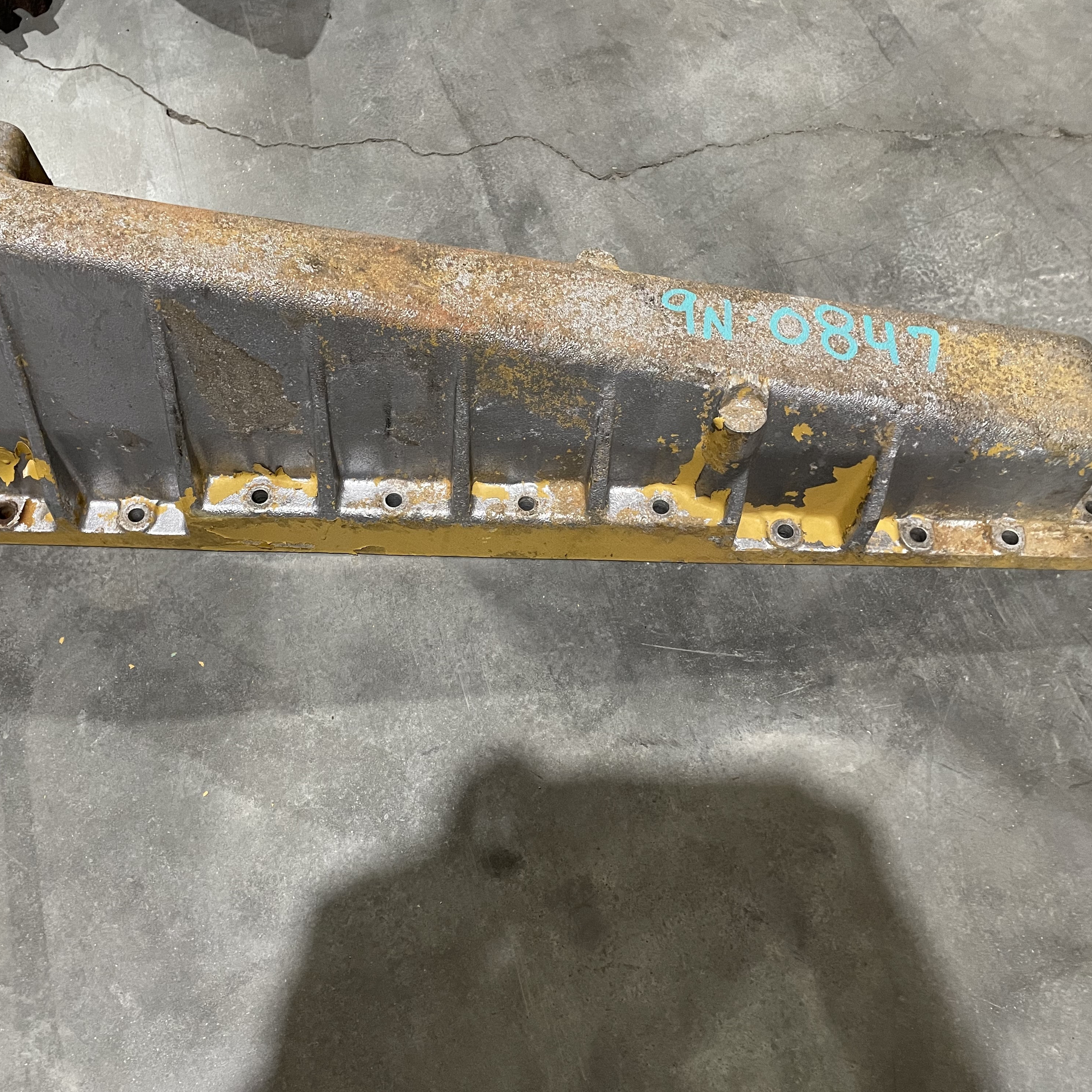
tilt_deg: -62.6
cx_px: 451
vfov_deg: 52.5
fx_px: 1106
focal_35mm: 31
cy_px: 543
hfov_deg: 52.3
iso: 320
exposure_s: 1/60
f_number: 1.6
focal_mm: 4.2
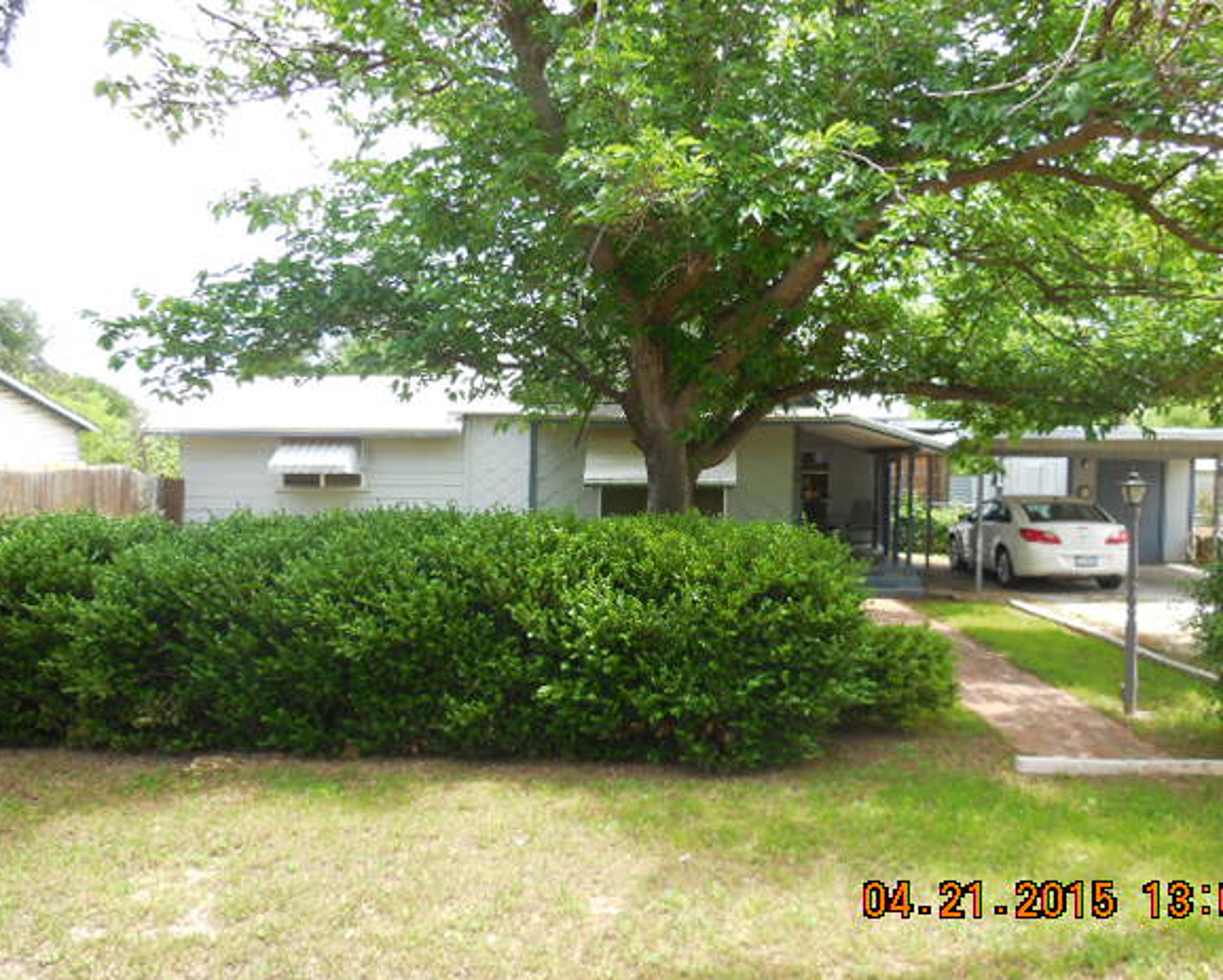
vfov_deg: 53.2
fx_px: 978
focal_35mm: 27
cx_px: 647
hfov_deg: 64.0
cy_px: 491
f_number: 3.1
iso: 125
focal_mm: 4.5
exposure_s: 1/320
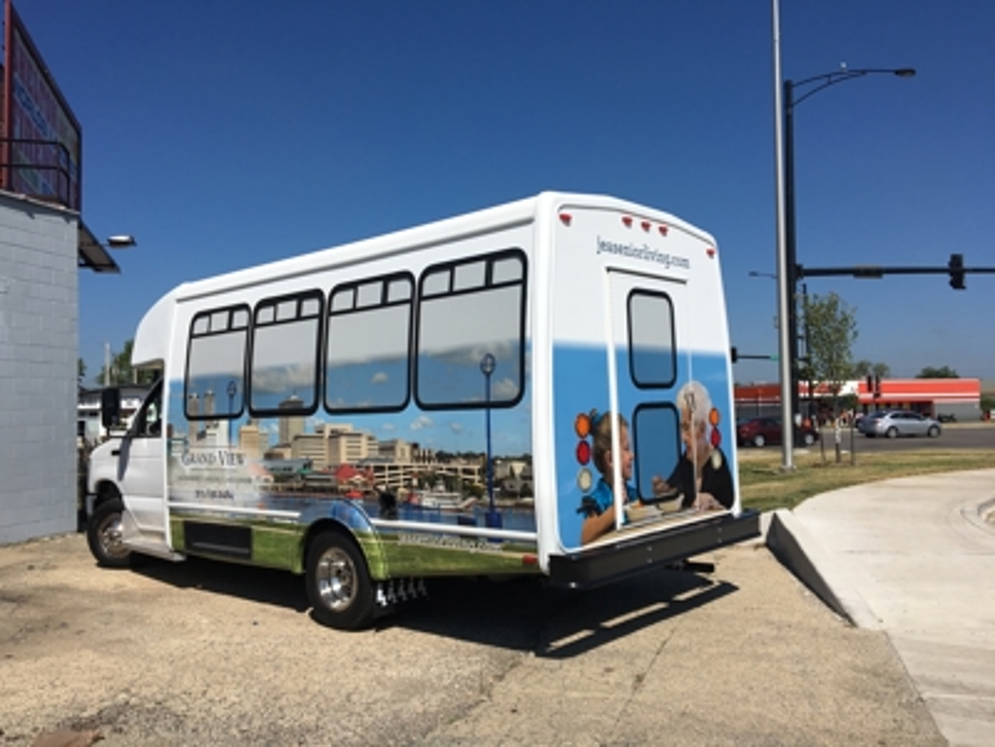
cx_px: 498
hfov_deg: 61.7
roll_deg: +1.3
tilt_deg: +4.3
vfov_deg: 48.2
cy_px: 374
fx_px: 834
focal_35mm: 29
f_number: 2.2
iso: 25
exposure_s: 1/3846
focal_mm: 4.15
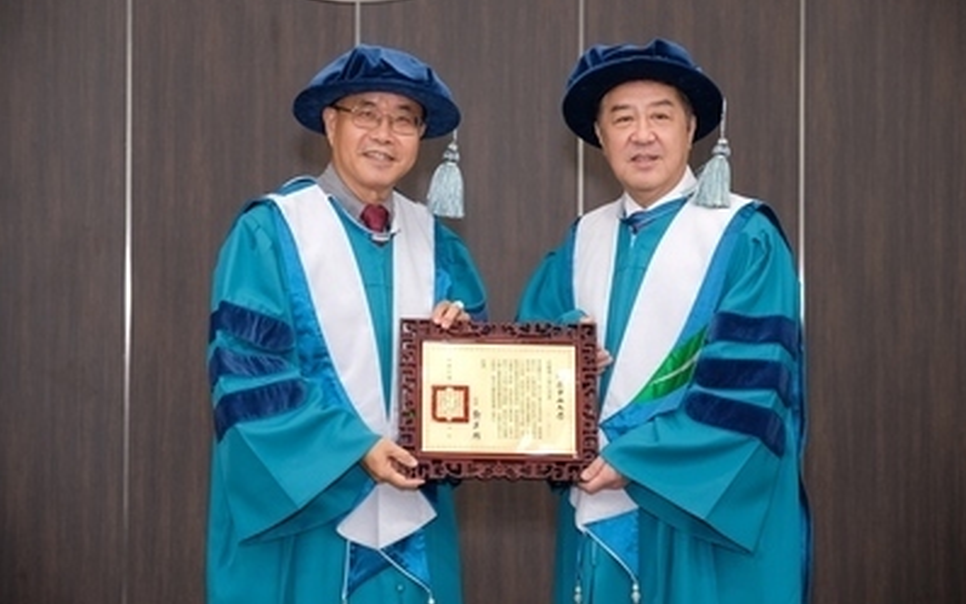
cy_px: 290
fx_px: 2159
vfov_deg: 15.9
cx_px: 483
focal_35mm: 82
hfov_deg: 25.2
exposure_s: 1/125
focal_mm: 53.3
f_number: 2.8
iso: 1600
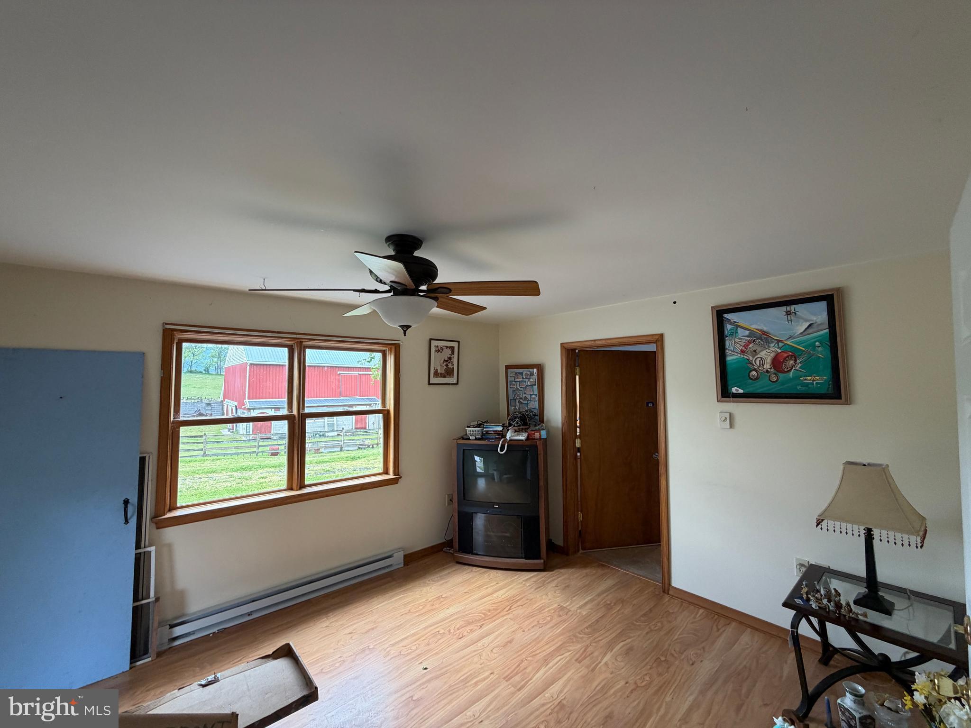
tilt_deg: +1.1
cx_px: 486
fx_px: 393
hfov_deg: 102.1
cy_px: 364
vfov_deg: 85.7
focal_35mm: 14
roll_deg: -0.4
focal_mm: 2.22
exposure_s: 1/121
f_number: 2.2
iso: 160
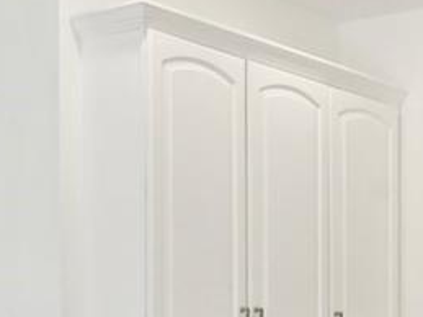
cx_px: 501
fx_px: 1123
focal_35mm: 92
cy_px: 326
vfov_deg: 15.7
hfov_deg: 20.1
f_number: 8
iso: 400
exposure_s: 1/30
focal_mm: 15.5
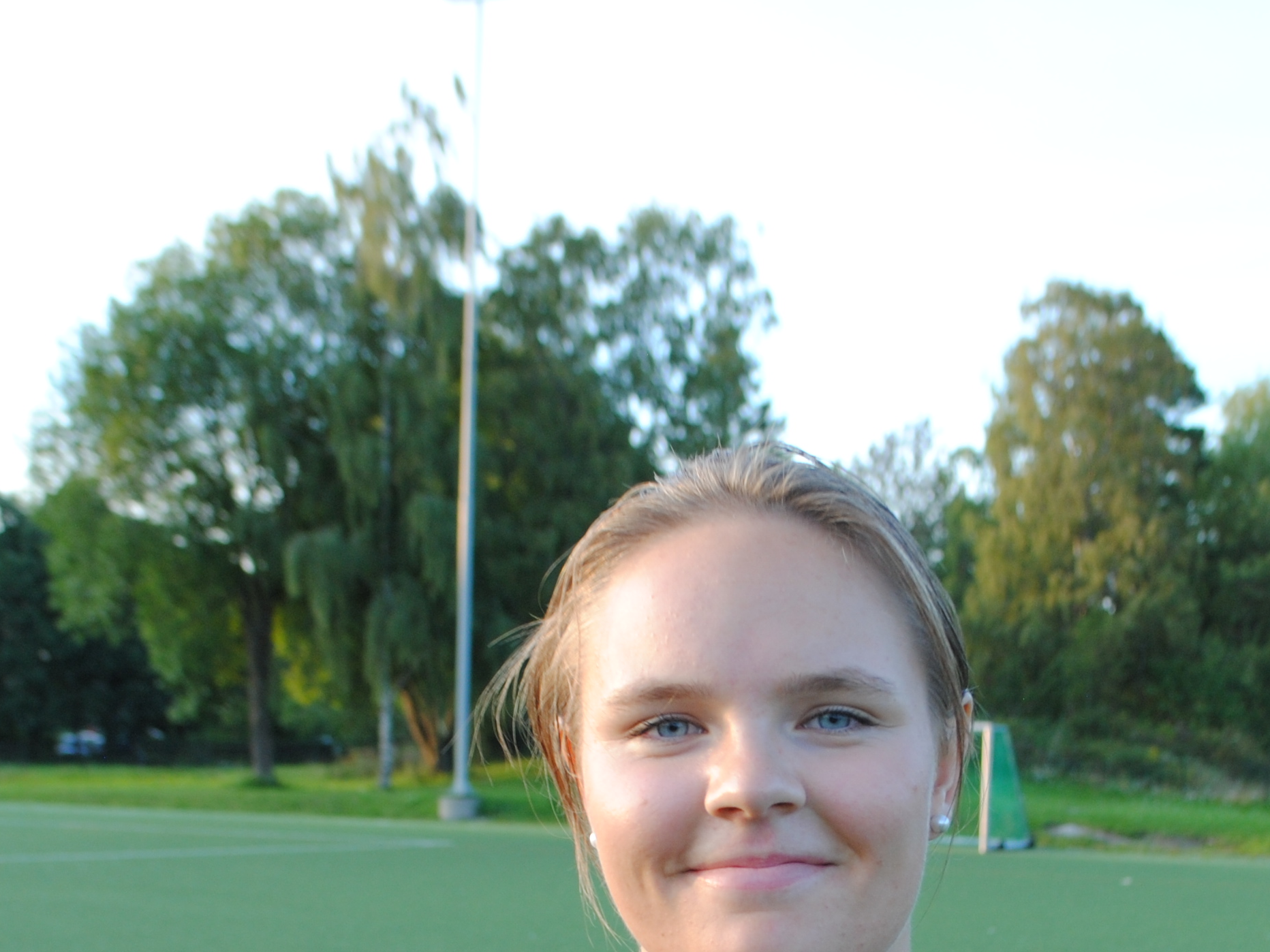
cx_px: 688
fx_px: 2642
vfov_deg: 20.0
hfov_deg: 27.0
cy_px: 874
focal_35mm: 72
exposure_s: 1/100
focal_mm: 24
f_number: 5
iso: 200
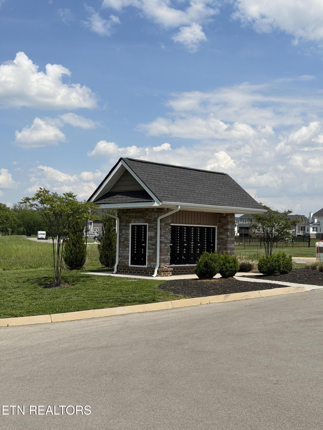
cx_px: 162
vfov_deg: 39.7
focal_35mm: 48
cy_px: 215
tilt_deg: +1.9
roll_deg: -1.7
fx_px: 597
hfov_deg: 30.3
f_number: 1.78
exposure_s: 1/7874
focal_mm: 6.76
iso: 64
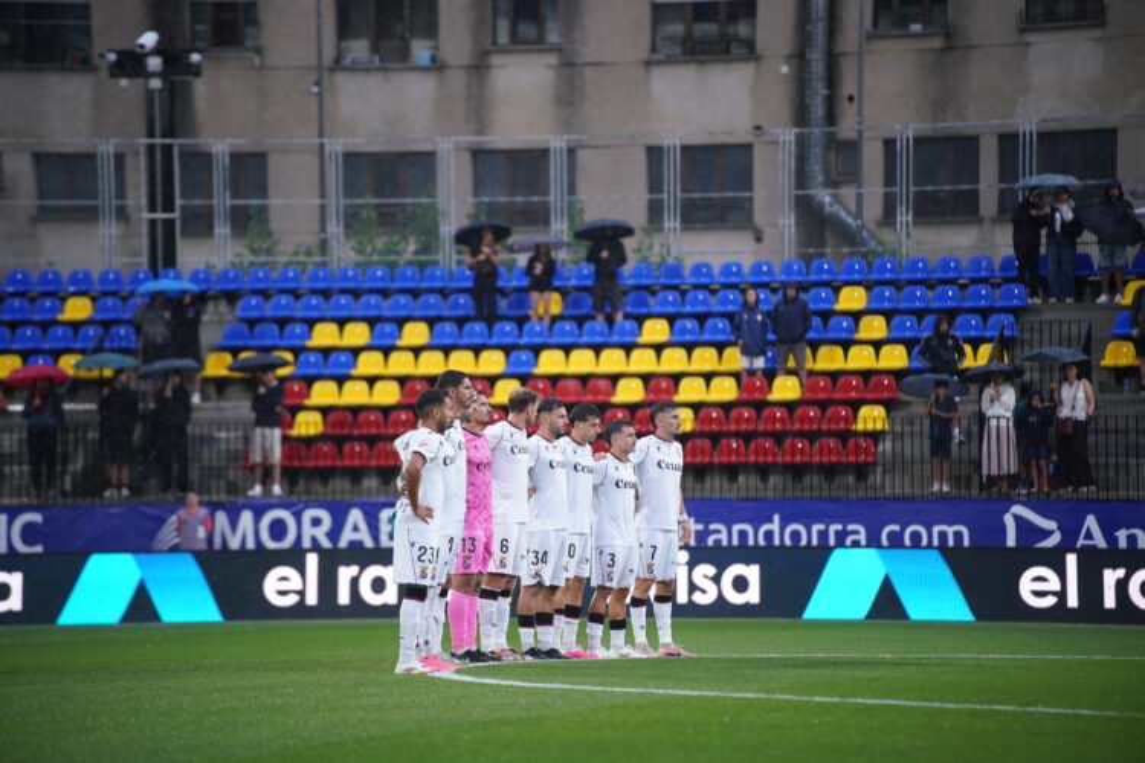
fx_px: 5725
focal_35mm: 180
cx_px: 572
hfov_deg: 11.4
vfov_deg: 7.6
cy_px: 382
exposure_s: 1/800
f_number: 2.8
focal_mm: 180
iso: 1000
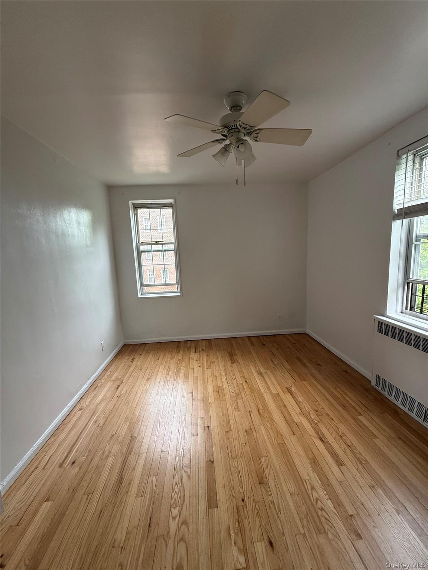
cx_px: 214
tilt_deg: -5.6
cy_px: 285
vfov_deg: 102.1
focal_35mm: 14
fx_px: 231
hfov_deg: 85.7
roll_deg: +2.6
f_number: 2.2
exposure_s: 1/100
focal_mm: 2.22
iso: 125
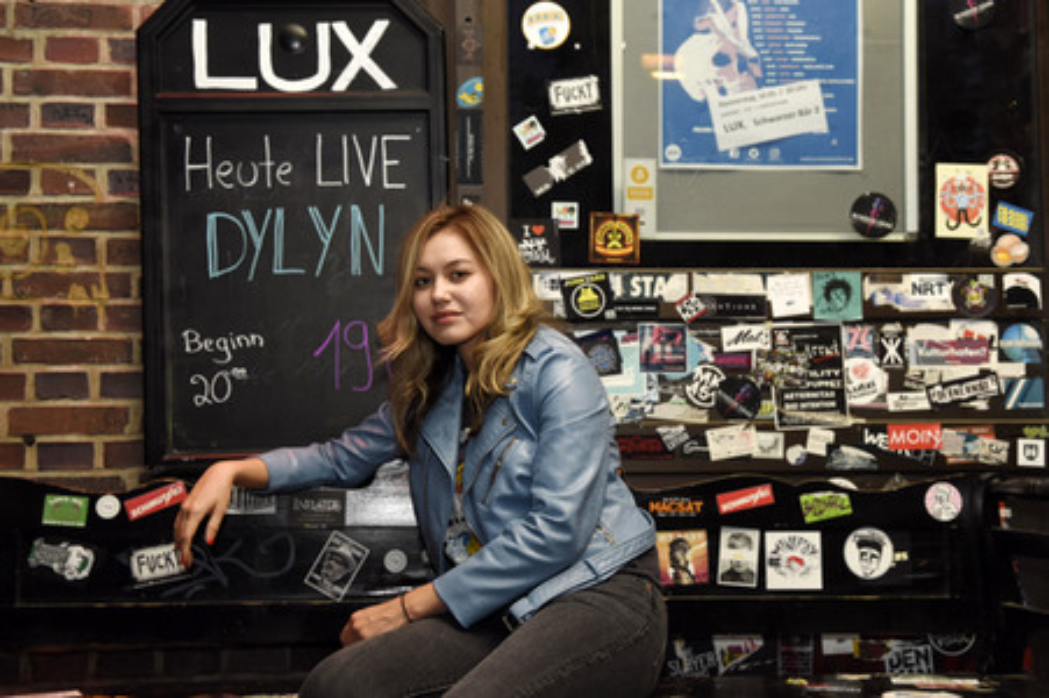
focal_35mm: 46
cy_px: 349
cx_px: 524
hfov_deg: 42.4
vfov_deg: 28.9
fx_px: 1354
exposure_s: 1/160
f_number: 3.5
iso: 800
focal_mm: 31
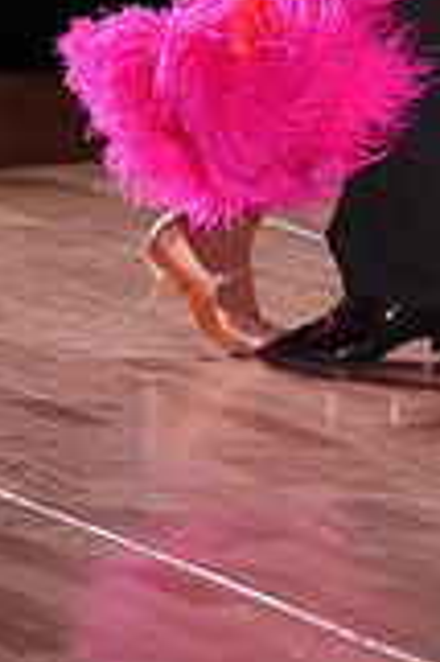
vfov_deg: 3.8
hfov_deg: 2.5
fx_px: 9994
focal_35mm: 544
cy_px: -288
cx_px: 656
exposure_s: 1/400
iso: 1000
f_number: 2.8
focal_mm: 151
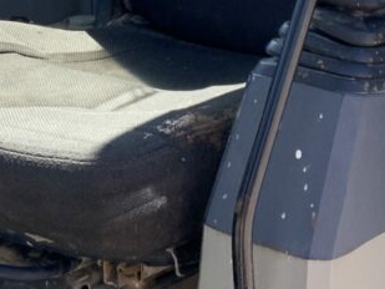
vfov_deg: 14.7
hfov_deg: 20.4
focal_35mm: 96
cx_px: 233
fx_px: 1068
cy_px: -100
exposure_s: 1/362
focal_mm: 3
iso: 16
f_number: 1.8
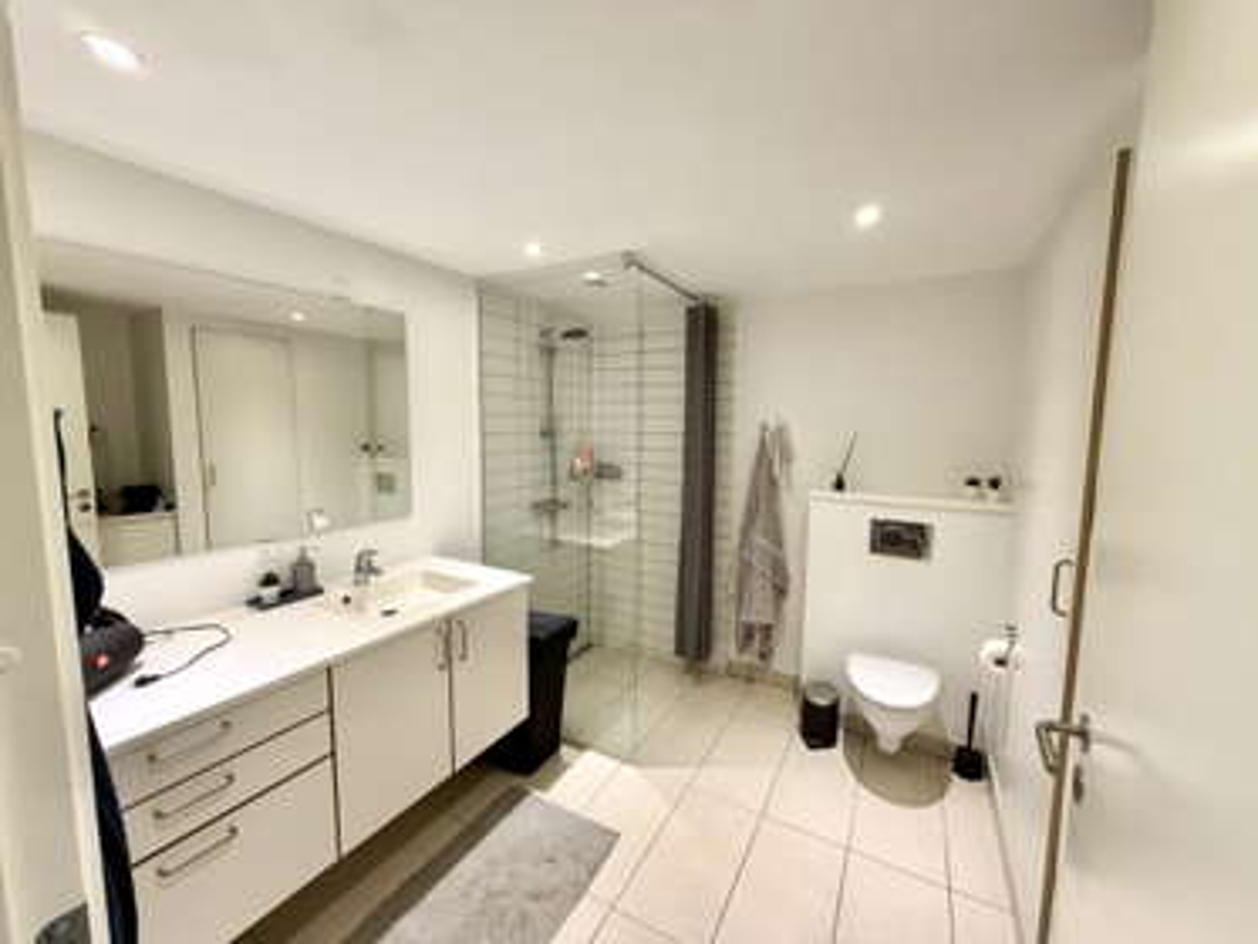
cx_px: 629
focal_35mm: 14
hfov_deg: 102.0
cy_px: 472
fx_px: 509
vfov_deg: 85.7
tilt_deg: -4.9
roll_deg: +0.3
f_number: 2.2
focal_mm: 2.22
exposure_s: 1/50
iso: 250
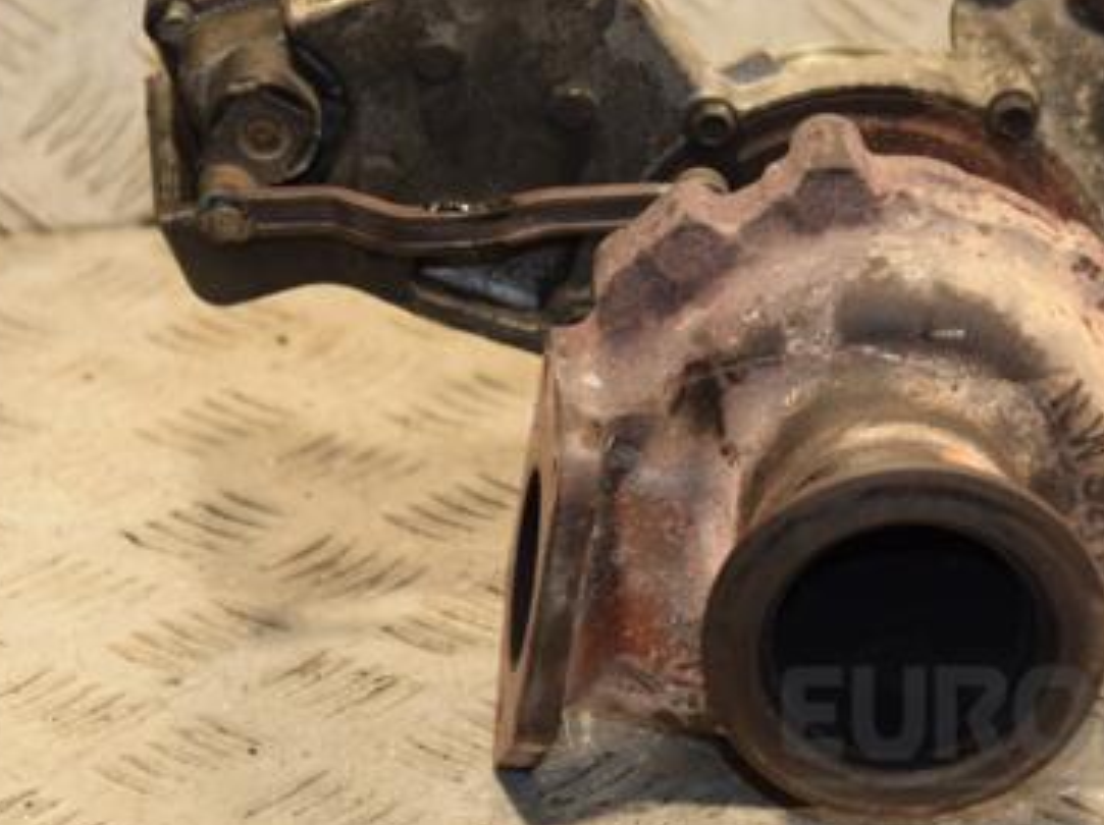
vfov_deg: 7.7
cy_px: 306
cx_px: 725
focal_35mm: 192
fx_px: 6117
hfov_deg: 10.3
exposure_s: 1/125
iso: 800
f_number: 5.3
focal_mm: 80
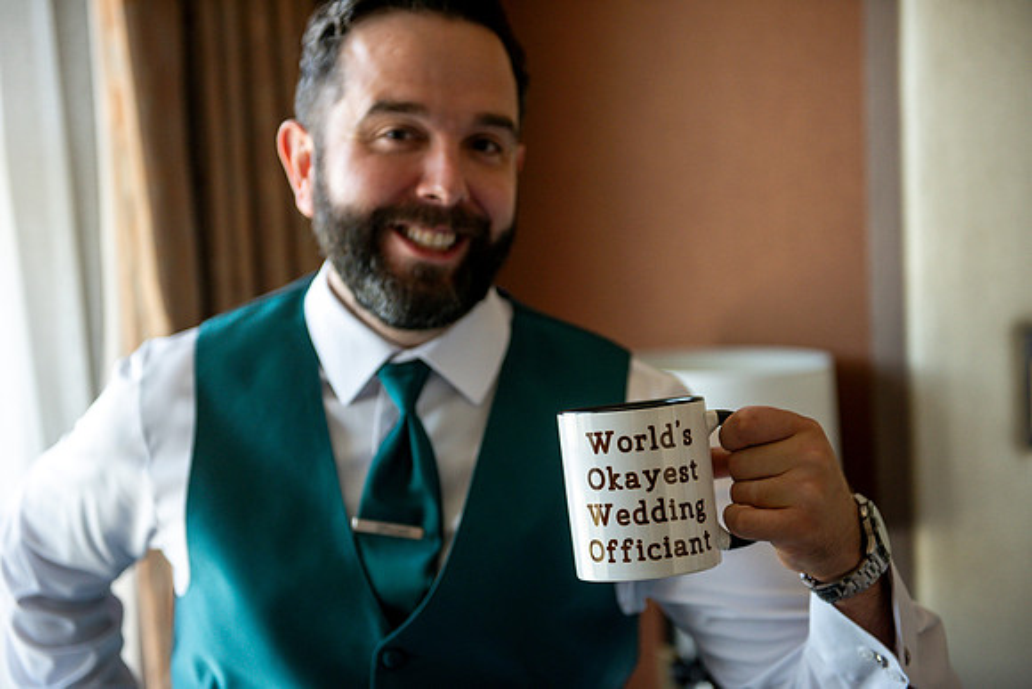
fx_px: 1663
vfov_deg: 23.4
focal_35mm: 58
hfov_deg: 34.5
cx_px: 516
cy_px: 344
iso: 1250
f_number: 2.8
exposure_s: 1/250
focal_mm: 58
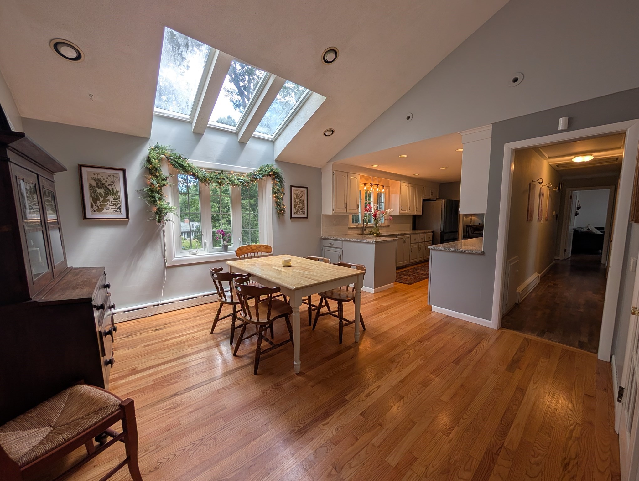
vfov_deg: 94.6
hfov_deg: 110.5
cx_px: 320
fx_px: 222
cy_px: 240
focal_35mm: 12
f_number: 1.7
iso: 72
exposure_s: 1/302
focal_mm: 2.02
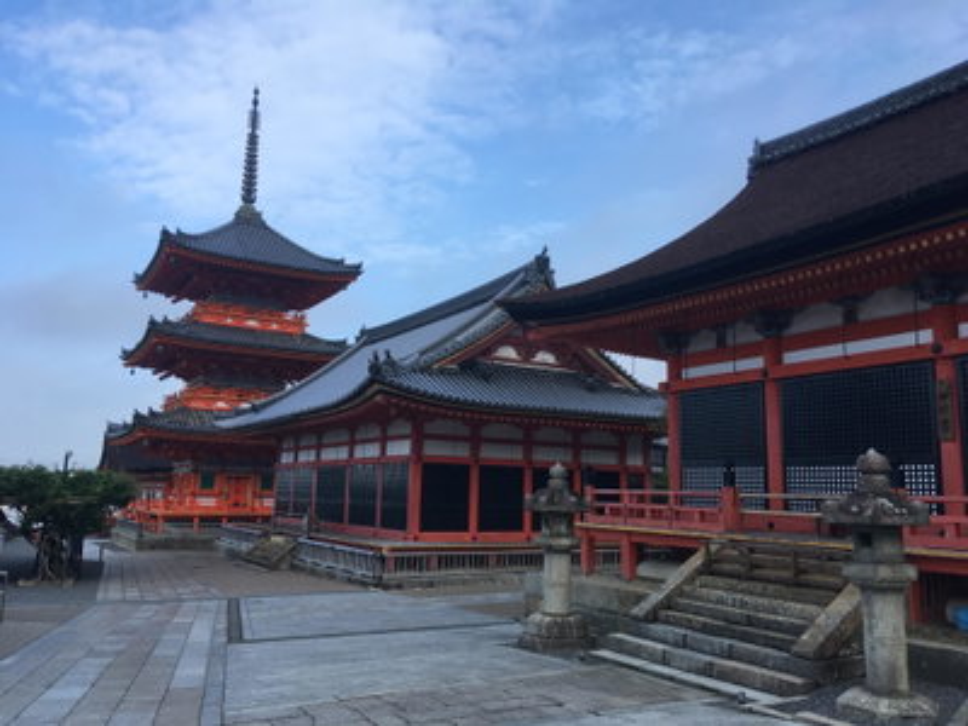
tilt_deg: +10.4
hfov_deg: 61.7
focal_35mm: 29
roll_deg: -2.0
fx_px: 811
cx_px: 484
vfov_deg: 48.2
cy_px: 363
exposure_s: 1/565
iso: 25
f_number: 2.2
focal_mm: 4.15
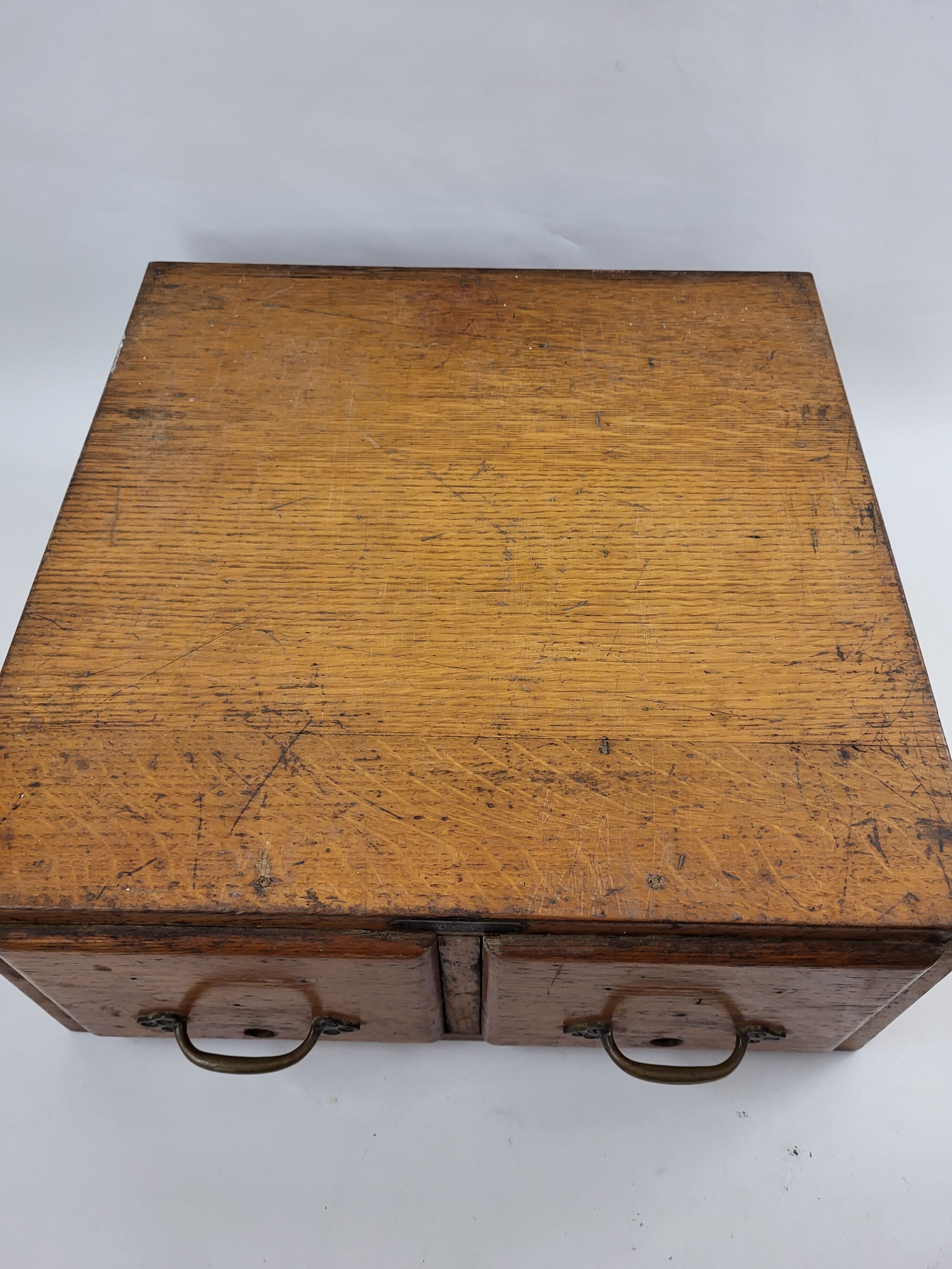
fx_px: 953
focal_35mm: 26
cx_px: 476
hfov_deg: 53.1
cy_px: 634
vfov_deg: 67.3
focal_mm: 5.4
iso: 160
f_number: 1.8
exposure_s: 1/50
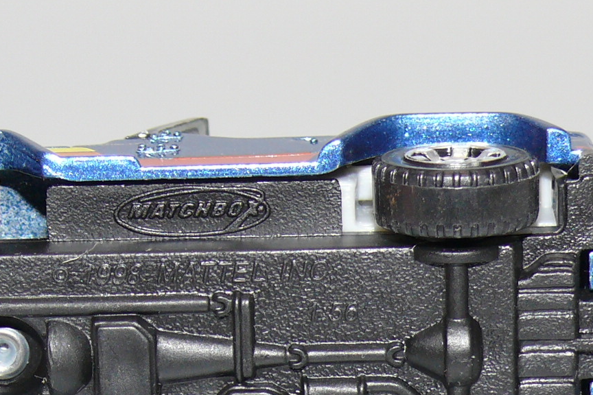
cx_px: 255
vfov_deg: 6.6
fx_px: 3426
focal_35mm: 208
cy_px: 316
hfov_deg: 9.9
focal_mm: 13.8
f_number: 4
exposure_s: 1/30
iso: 100
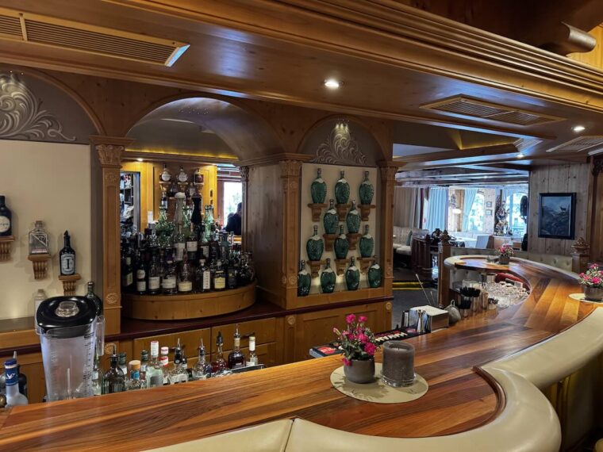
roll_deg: -0.9
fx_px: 418
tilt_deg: -2.2
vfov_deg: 56.8
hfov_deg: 71.6
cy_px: 226
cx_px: 302
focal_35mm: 24
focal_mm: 6.76
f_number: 1.78
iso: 640
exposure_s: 1/59
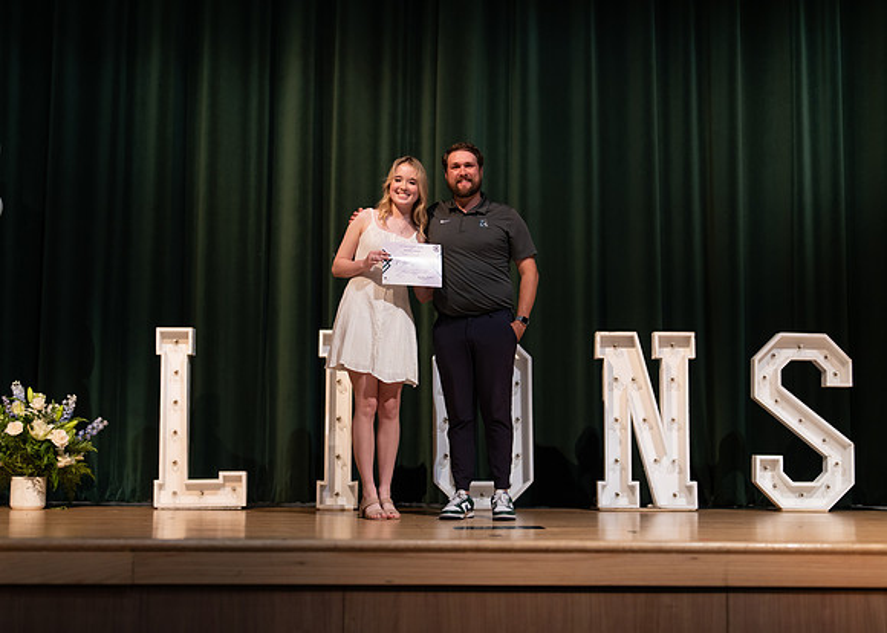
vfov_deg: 26.6
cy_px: 316
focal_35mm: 53
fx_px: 1337
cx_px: 444
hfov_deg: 36.7
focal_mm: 50
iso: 500
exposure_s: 1/320
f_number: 1.2
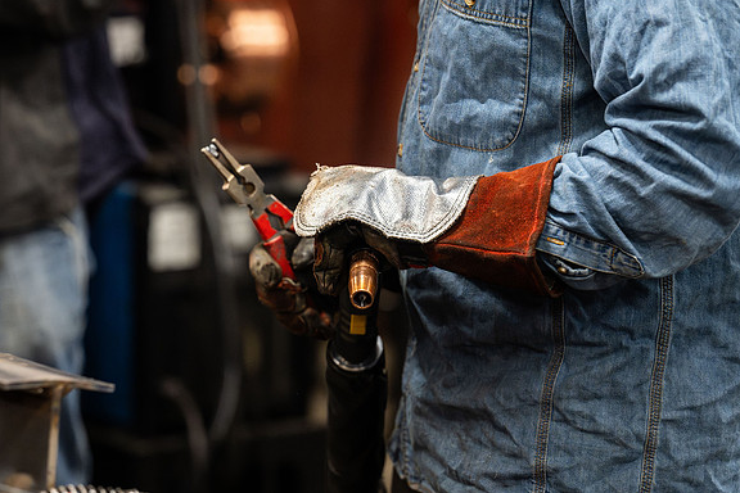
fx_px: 3309
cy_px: 246
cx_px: 303
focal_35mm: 161
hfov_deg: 12.8
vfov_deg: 8.5
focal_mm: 135
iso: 2500
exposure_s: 1/400
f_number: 4
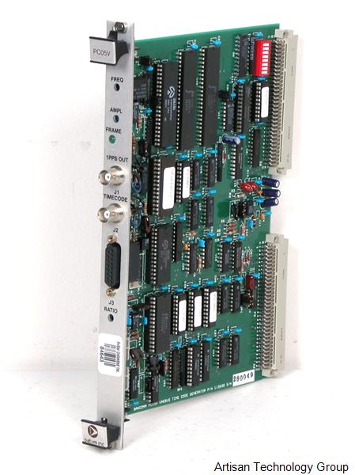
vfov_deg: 14.5
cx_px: 178
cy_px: 238
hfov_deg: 10.9
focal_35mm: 136
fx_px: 1862
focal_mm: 34.7
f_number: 7.7
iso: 100
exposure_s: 1/2000
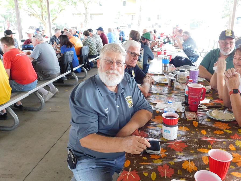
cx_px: 120
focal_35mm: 31
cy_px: 91
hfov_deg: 58.3
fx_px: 216
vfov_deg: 45.5
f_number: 3.2
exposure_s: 1/30
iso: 220
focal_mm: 5.3
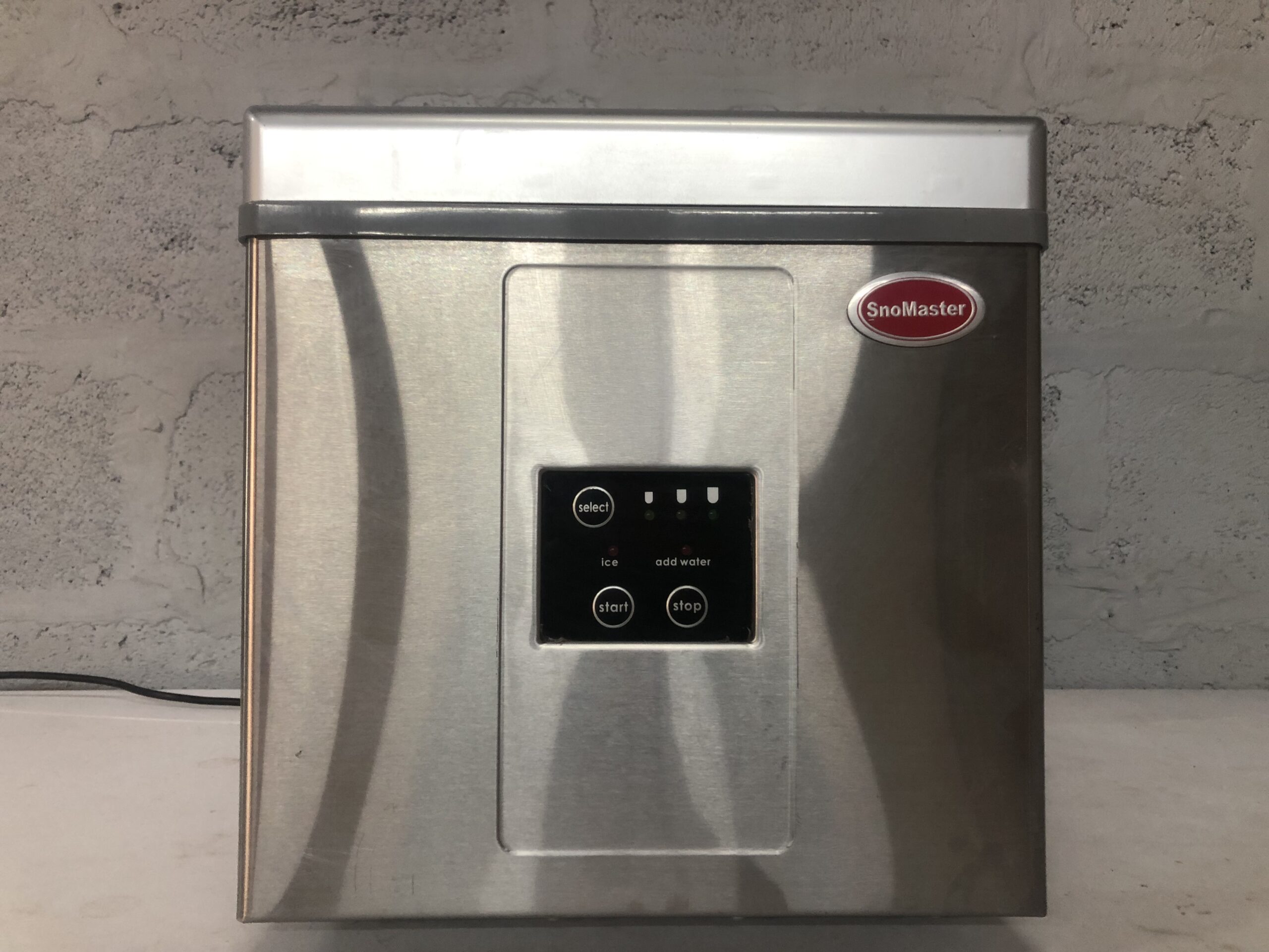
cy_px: 476
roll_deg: -0.5
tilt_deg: +0.7
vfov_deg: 49.7
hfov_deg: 63.4
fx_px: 1026
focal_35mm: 28
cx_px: 634
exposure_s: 1/17
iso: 50
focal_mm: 3.99
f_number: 1.8
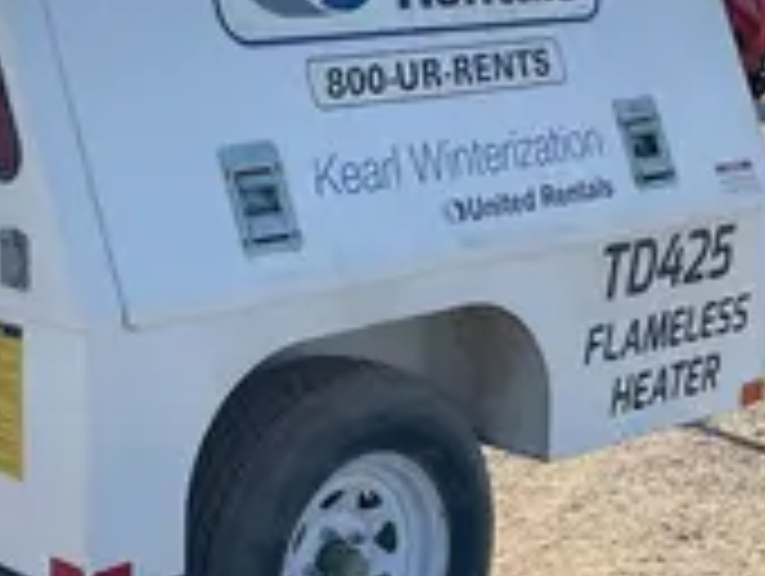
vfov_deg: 17.6
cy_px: 259
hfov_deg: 22.8
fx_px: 1859
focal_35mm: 84
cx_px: 122
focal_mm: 4.2
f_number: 1.6
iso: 50
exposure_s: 1/2681
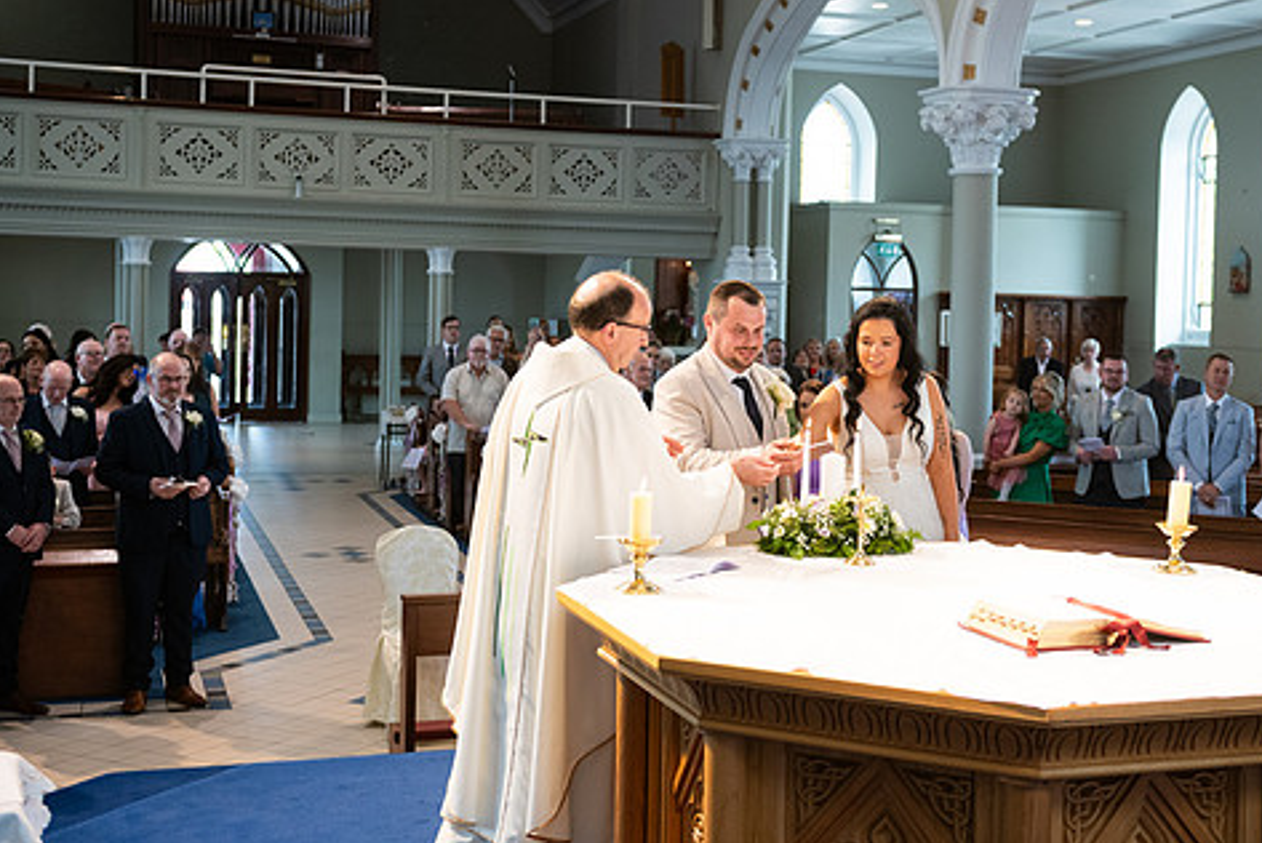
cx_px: 664
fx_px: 1719
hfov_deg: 40.3
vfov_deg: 27.5
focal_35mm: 49
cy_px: 343
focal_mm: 40
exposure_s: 1/160
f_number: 3.5
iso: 800
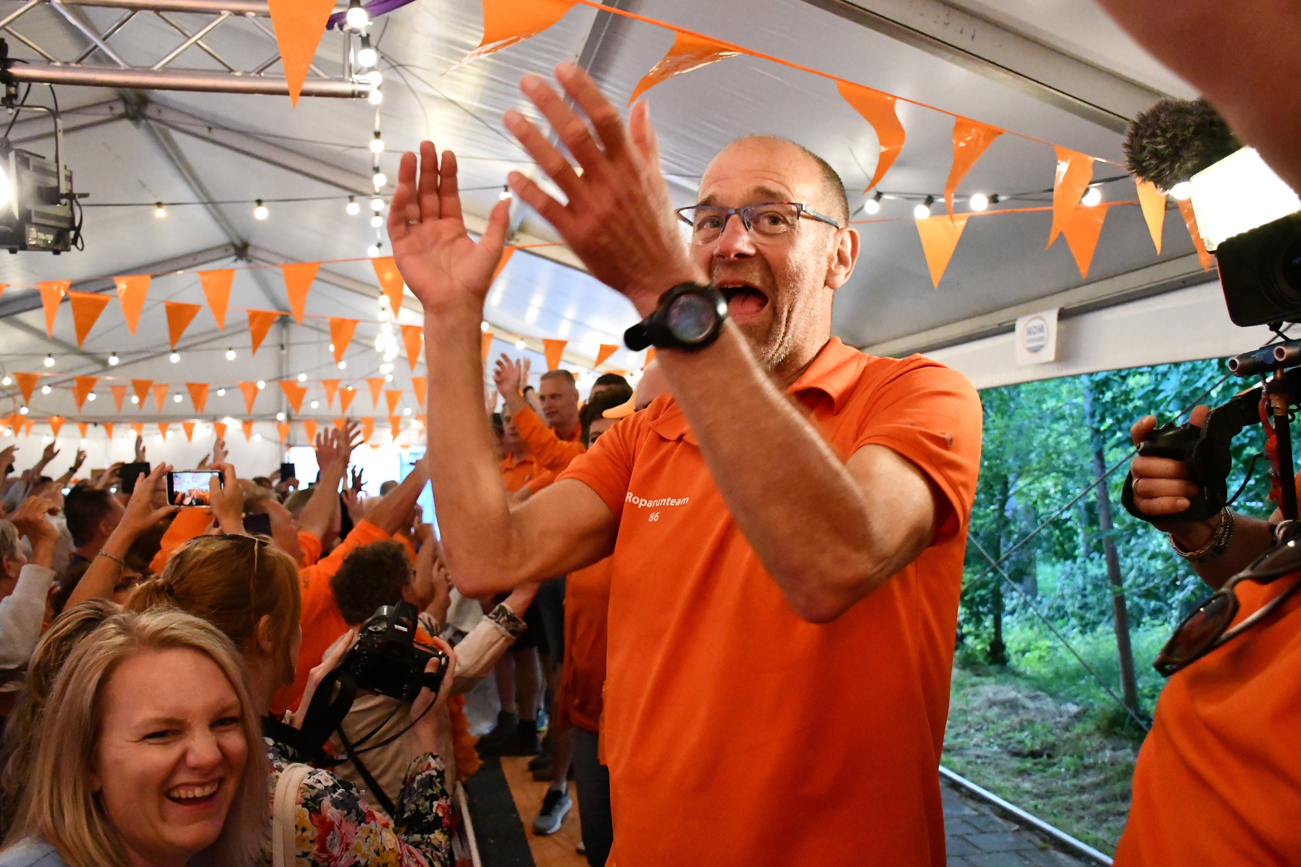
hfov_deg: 57.2
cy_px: 434
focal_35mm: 33
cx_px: 650
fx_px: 1192
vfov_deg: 40.0
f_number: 4.5
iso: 12800
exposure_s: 1/160
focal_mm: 22
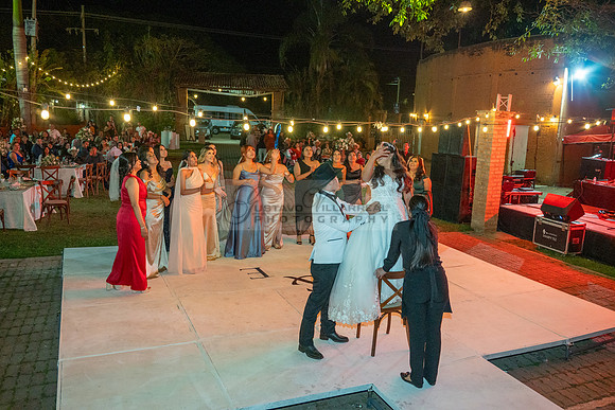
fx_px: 478
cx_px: 308
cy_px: 205
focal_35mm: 28
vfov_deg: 46.4
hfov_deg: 65.5
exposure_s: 1/80
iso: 2500
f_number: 5
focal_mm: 28
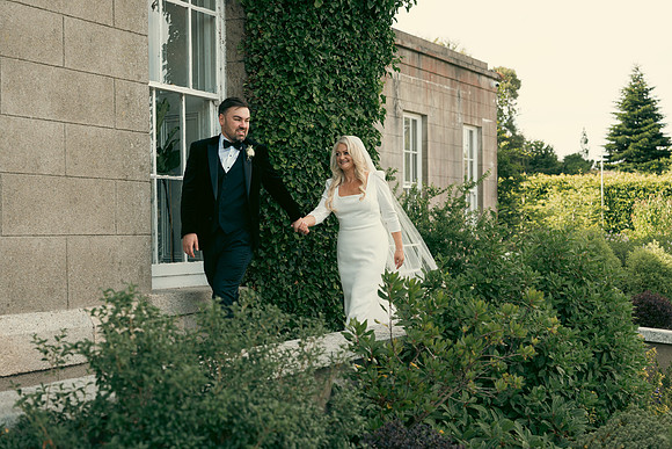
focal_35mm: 60
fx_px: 1120
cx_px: 336
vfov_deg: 22.6
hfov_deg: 33.4
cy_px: 224
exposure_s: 1/320
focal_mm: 60
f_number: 3.5
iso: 125
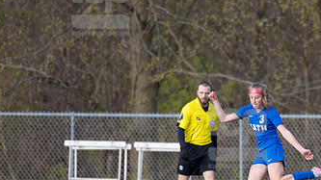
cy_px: 135
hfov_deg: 2.5
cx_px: 238
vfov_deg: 1.4
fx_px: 7462
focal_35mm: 877
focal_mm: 480
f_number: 5.6
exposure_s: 1/1600
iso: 800
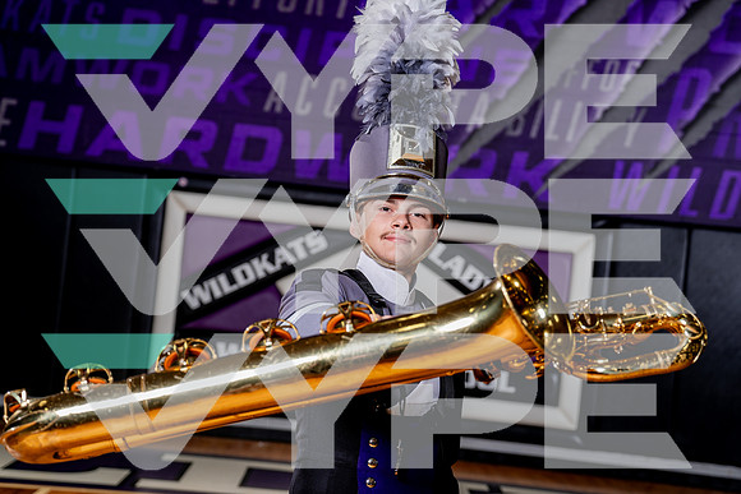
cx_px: 370
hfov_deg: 33.5
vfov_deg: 22.7
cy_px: 247
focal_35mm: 60
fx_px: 1231
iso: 100
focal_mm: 57
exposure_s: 1/250
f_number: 4
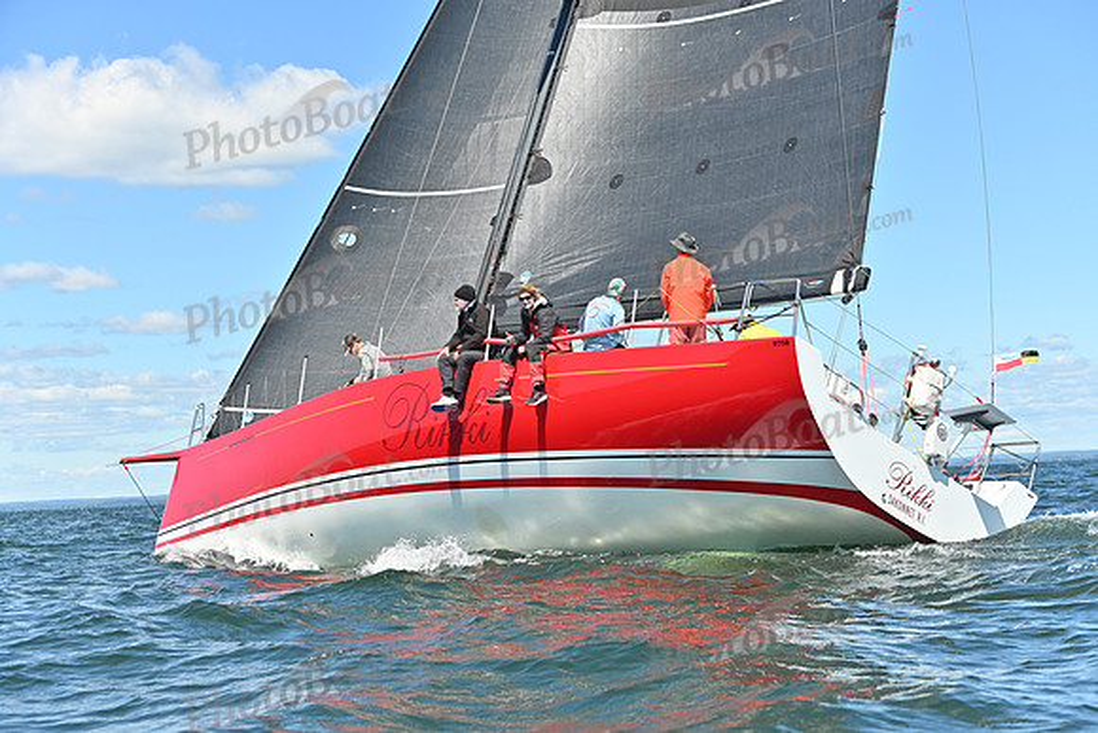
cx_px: 549
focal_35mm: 70
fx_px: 2135
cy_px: 366
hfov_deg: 28.8
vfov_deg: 19.5
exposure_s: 1/1250
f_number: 5.6
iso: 320
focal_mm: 70
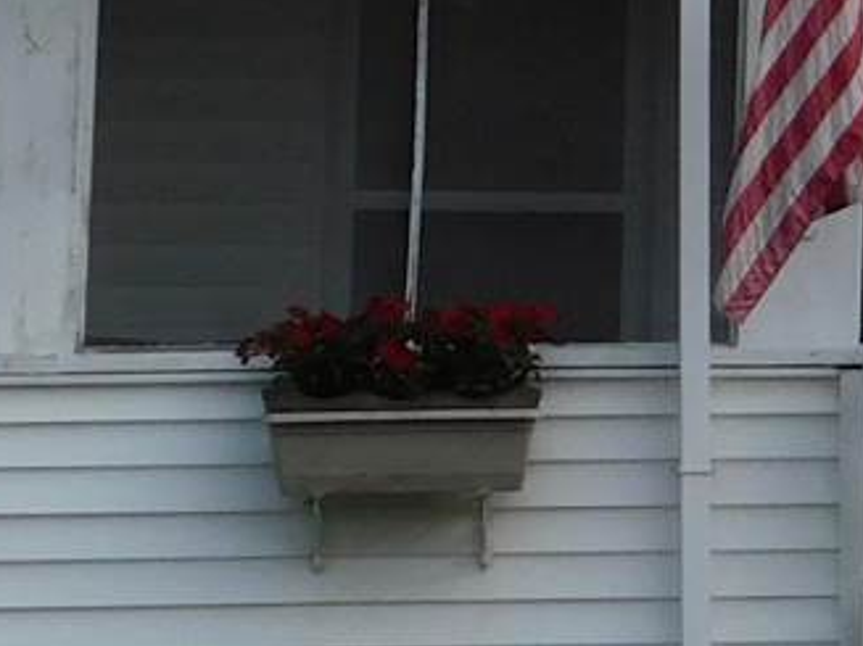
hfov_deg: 6.8
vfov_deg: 5.2
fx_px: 7028
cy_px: -575
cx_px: 1613
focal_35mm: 282
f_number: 3.7
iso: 125
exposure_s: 1/1250
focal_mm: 8
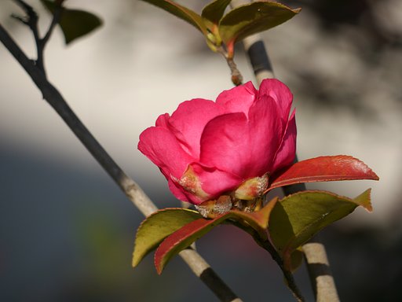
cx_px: 201
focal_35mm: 400
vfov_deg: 3.7
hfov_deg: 5.0
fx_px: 4645
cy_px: 151
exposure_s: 1/500
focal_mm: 200
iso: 100
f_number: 5.6
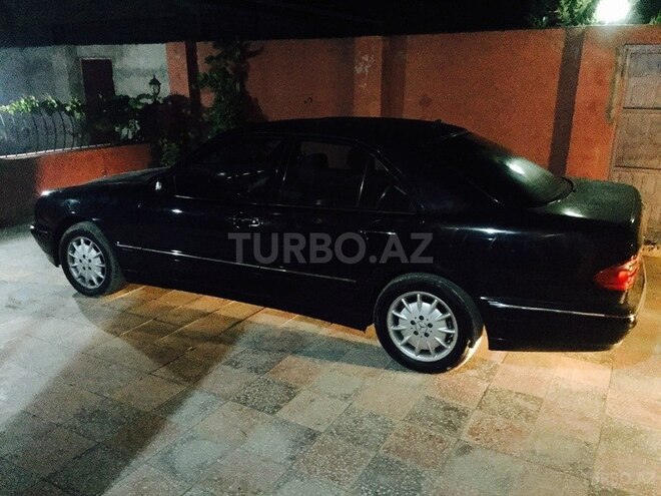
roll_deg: +0.6
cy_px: 248
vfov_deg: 48.2
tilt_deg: -14.7
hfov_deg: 61.7
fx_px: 554
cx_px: 330
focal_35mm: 29
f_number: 2.2
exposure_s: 1/17
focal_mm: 4.15
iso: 2000
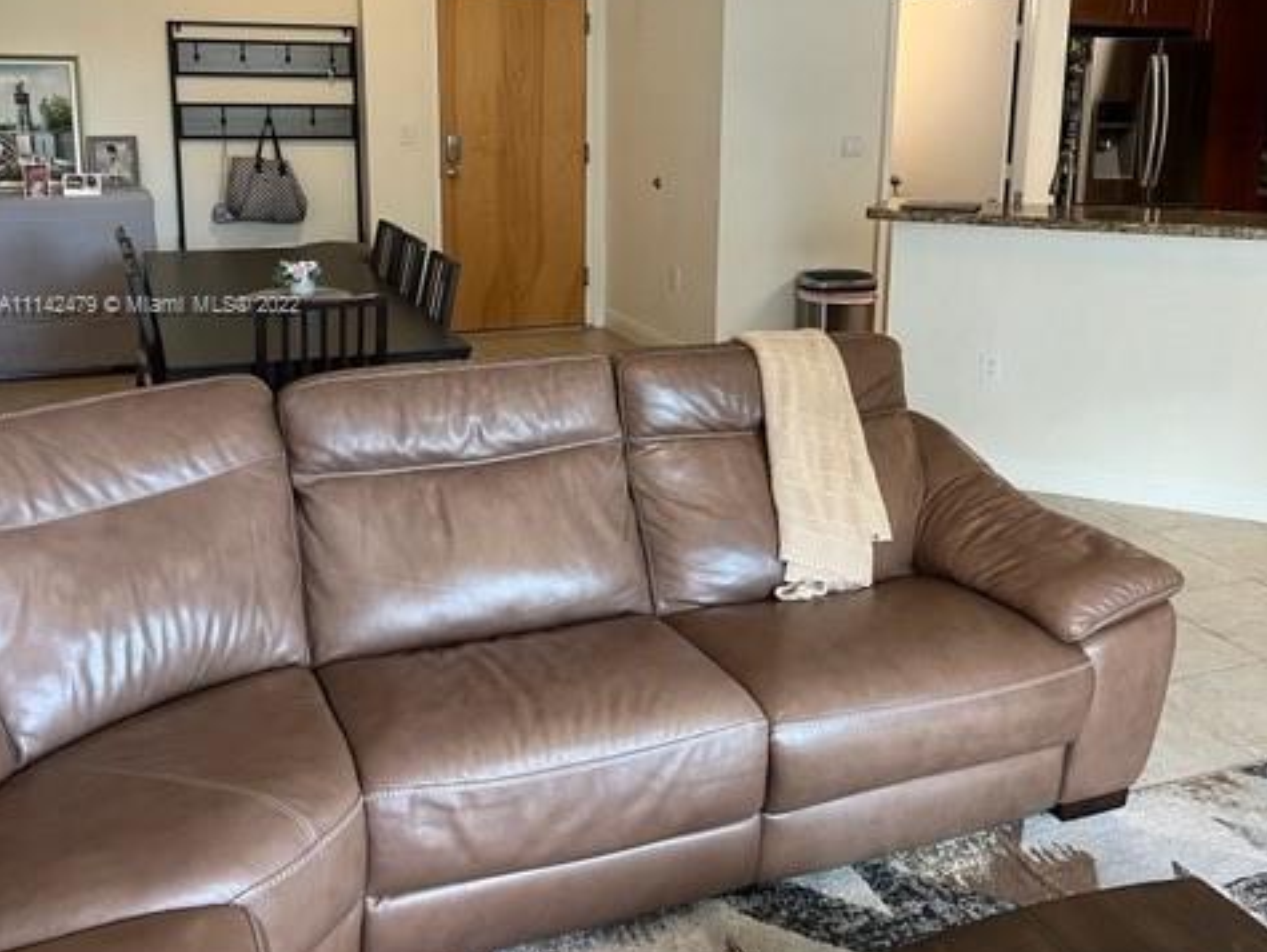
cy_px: 307
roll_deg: -0.2
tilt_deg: -10.4
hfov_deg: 52.6
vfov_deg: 40.2
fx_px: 1282
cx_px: 635
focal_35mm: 35
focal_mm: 5.7
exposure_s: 1/96
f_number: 1.5
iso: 125
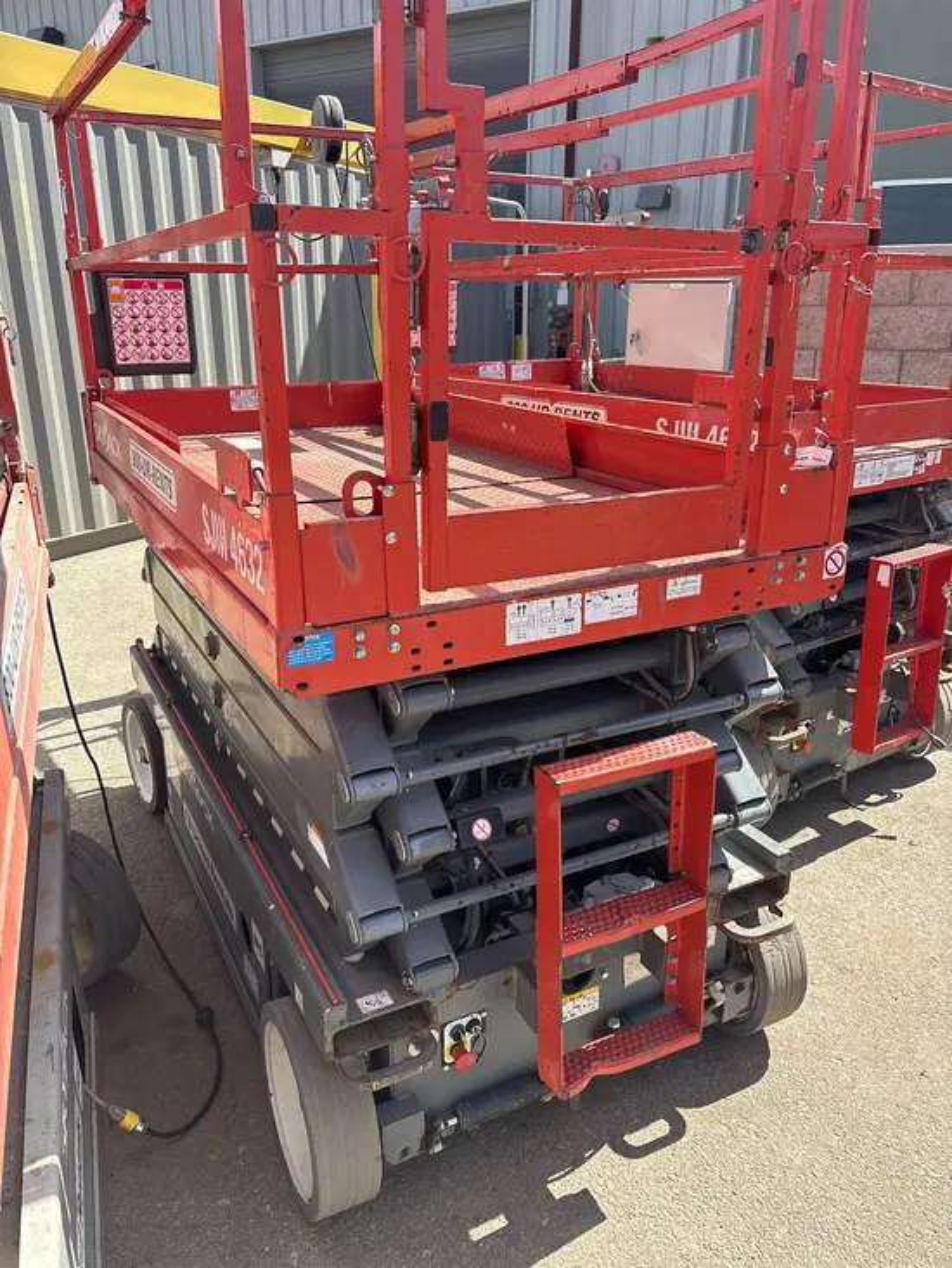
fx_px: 953
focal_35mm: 26
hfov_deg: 53.1
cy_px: 634
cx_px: 476
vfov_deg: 67.3
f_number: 1.6
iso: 50
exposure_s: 1/1080
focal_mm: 5.96
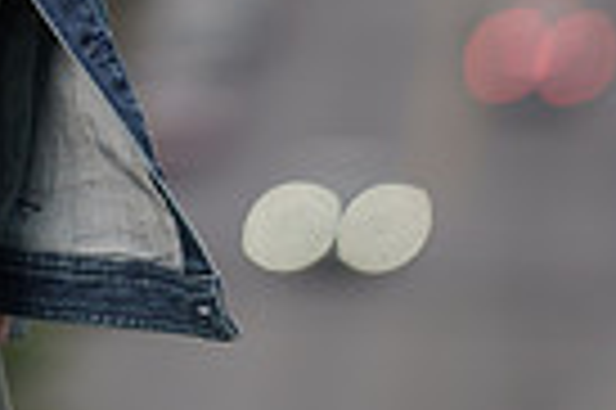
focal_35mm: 892
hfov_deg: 2.3
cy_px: -384
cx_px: -67
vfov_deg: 1.5
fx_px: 15245
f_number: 2.8
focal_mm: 198
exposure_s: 1/200
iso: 100
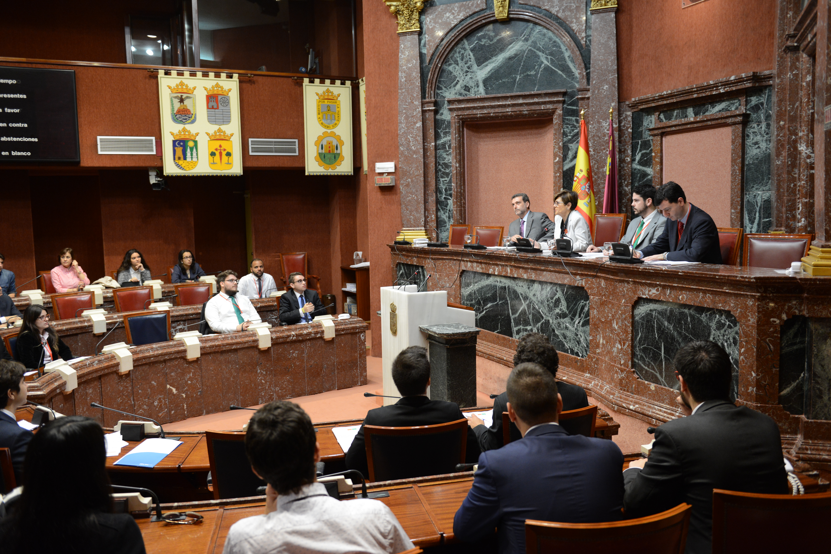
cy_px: 277
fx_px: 739
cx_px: 416
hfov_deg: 58.7
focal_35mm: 32
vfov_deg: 41.1
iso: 1600
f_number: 3.2
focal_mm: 32
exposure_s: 1/80
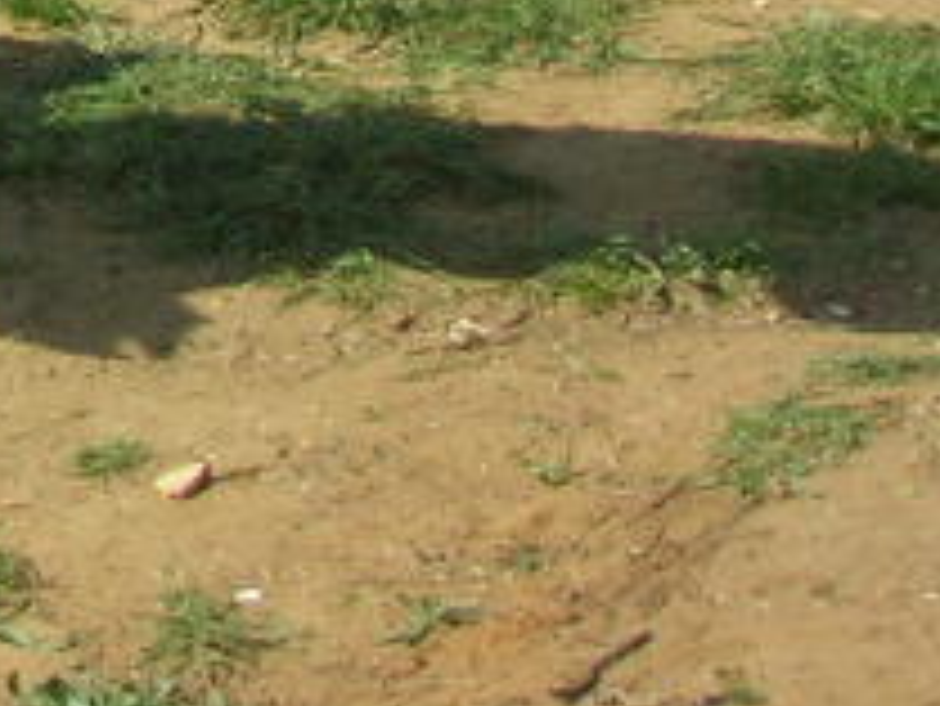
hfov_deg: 9.6
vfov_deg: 7.5
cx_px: -1210
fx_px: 5054
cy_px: -940
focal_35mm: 186
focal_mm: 7.8
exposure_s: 1/1131
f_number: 4.8
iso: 200
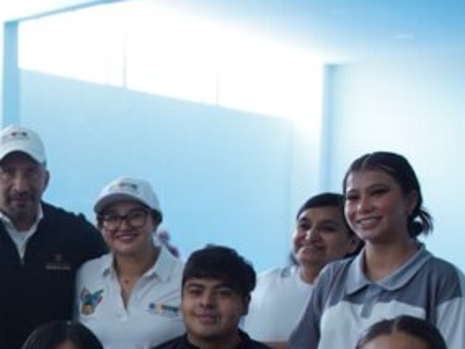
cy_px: 442
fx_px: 1626
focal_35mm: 121
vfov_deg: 11.9
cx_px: -237
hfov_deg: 15.1
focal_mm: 35
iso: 100
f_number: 2.5
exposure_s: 1/50
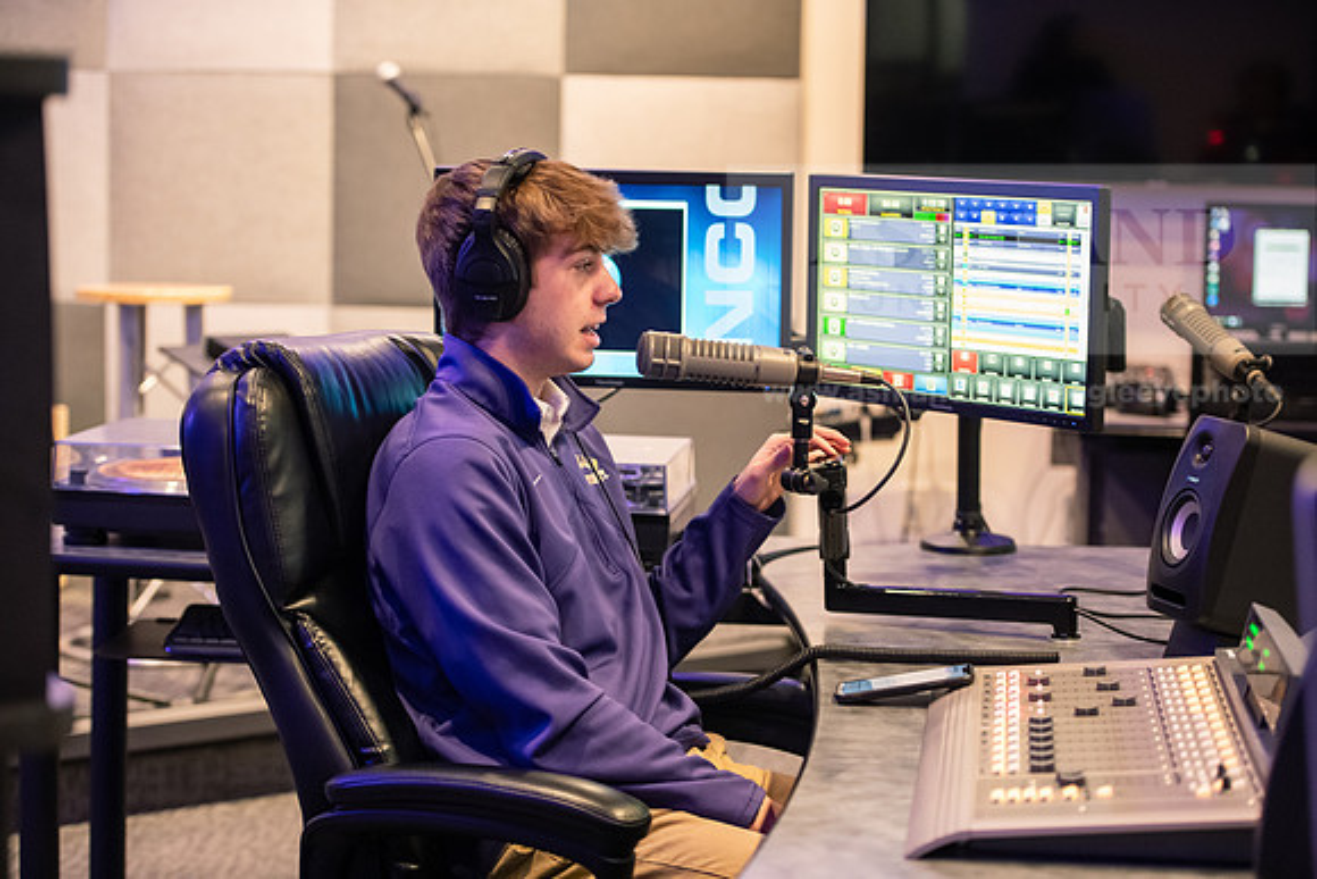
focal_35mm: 70
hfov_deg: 28.8
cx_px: 658
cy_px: 440
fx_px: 2561
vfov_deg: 19.5
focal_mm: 70
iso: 2500
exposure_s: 1/80
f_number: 2.8
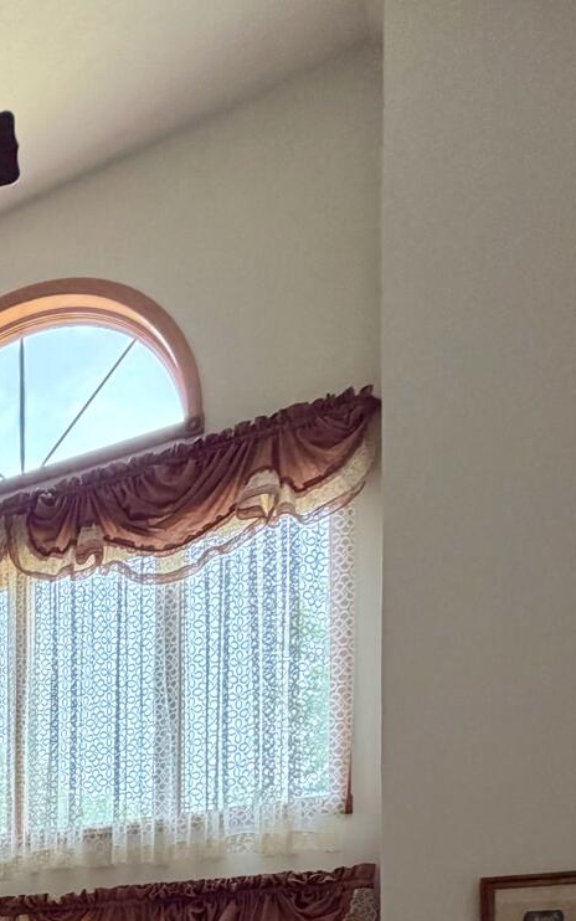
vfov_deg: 39.2
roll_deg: +1.8
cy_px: 1043
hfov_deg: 24.8
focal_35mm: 40
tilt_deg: -1.0
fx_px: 1004
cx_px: -285
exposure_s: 1/121
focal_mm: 2.22
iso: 250
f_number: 2.2
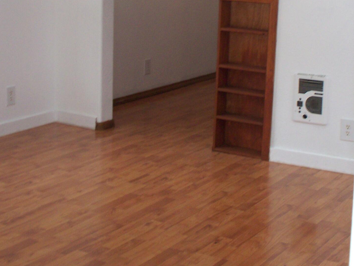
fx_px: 767
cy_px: 14
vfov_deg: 19.2
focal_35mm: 75
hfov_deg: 26.0
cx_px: 194
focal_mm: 7.54
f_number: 2.8
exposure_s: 1/60
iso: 160
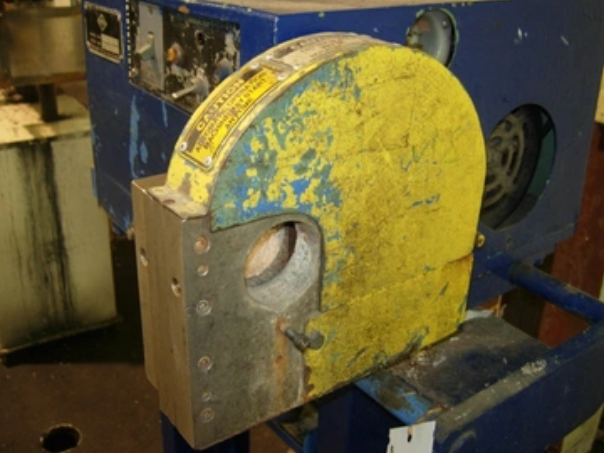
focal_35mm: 40
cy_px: 206
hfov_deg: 46.8
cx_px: 322
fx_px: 698
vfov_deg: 35.9
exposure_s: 1/5.6
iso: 70
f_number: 2.7
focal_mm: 7.5
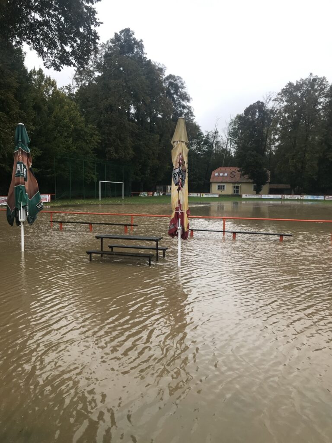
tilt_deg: -4.3
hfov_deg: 49.7
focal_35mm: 28
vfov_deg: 63.4
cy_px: 222
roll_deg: -1.4
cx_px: 166
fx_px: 358
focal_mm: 3.99
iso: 20
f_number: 1.8
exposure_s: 1/113
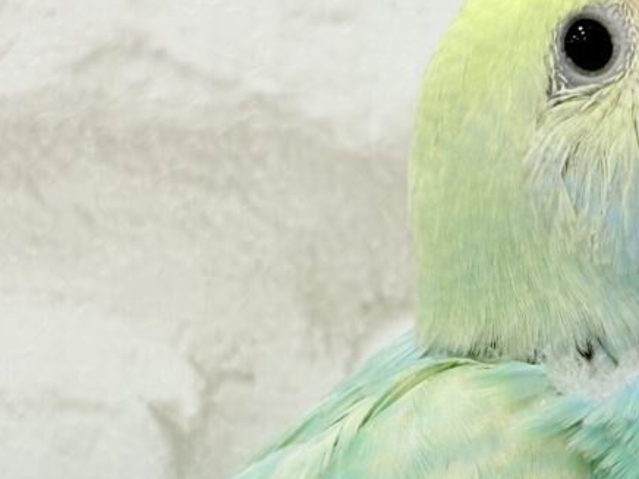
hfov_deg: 13.8
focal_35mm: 143
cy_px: 374
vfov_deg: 10.3
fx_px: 2640
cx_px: 460
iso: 80
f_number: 1.6
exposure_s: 1/100
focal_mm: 5.96
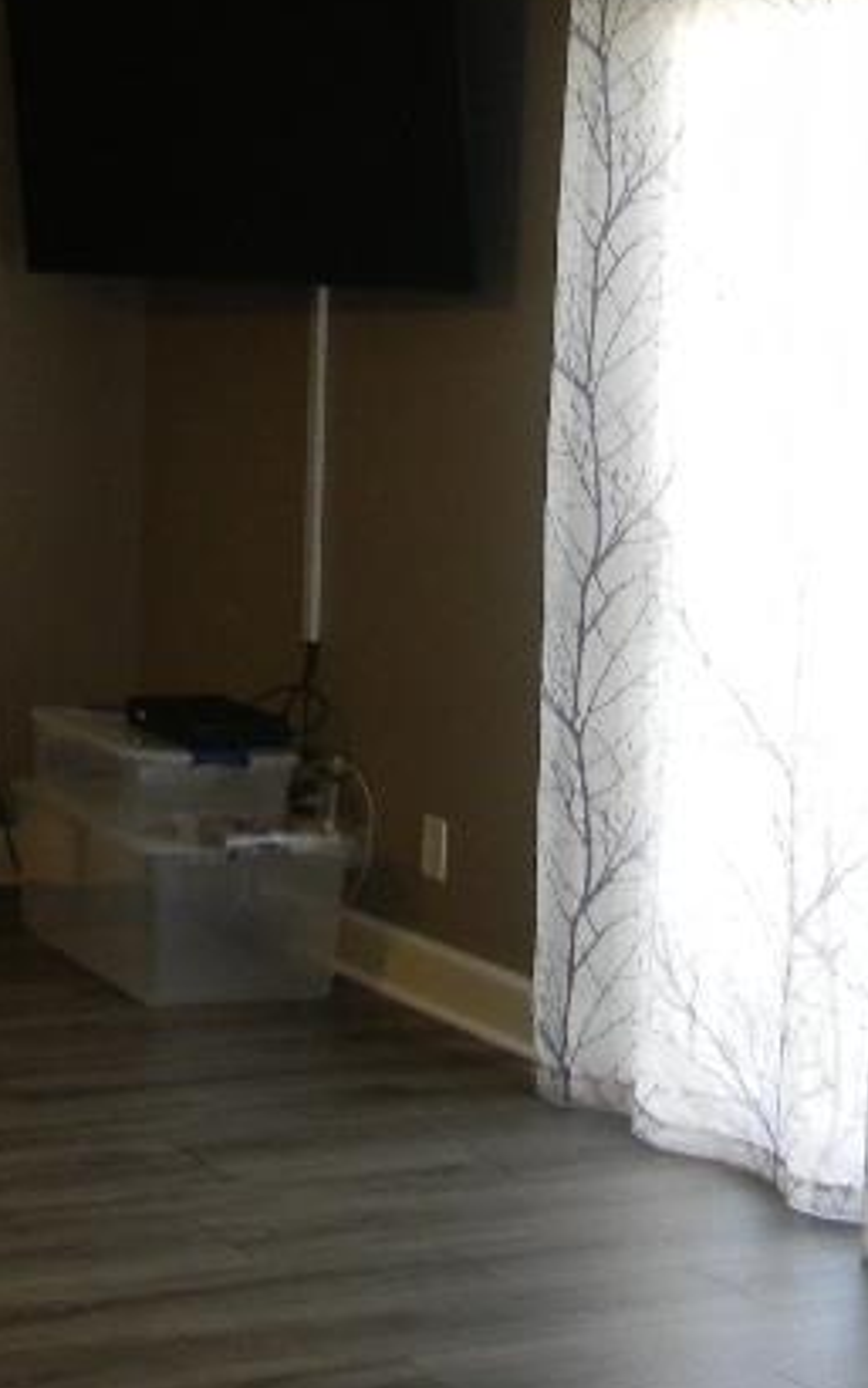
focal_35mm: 74
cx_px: -179
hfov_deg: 16.8
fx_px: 2800
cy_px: 382
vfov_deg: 27.5
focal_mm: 5
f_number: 3.5
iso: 172
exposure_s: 1/30
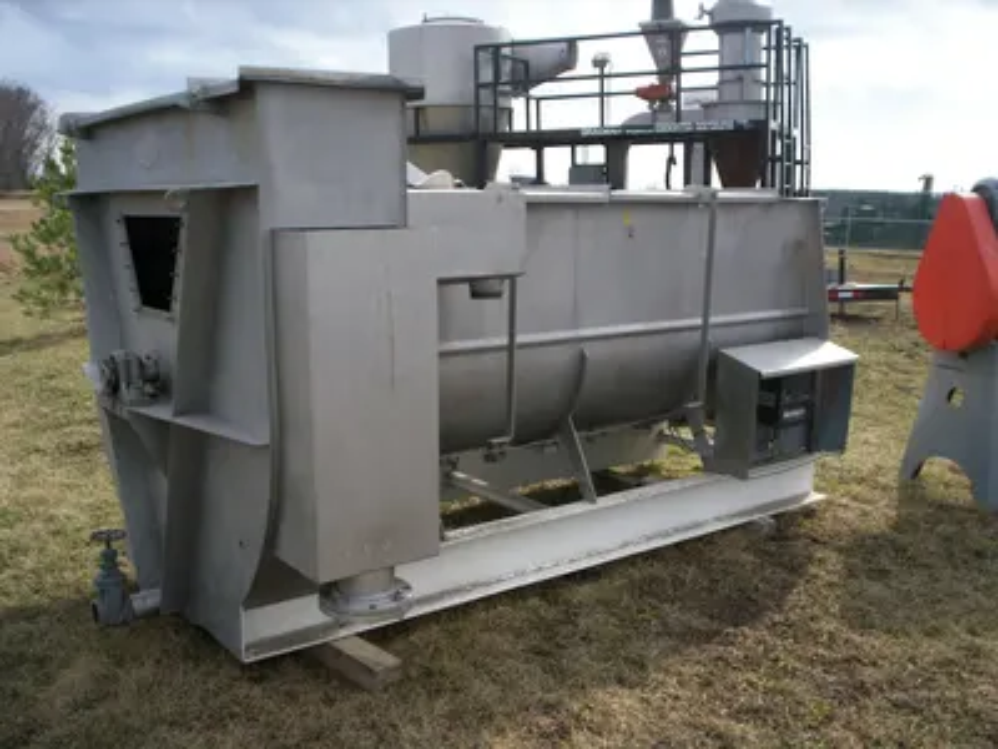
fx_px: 1038
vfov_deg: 39.7
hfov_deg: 51.4
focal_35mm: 36
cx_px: 499
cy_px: 374
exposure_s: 1/432
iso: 100
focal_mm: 5.9
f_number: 4.5
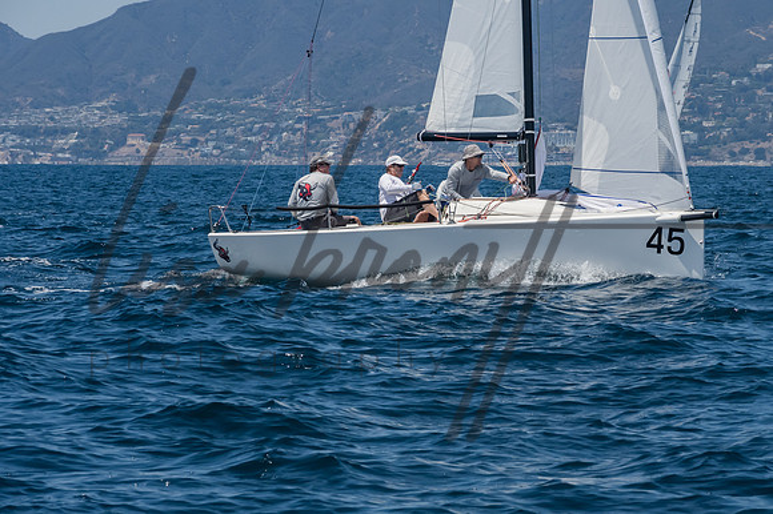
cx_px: 386
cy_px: 257
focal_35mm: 232
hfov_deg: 8.9
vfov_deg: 5.9
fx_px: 4979
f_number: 14
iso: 640
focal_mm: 155
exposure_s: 1/1000
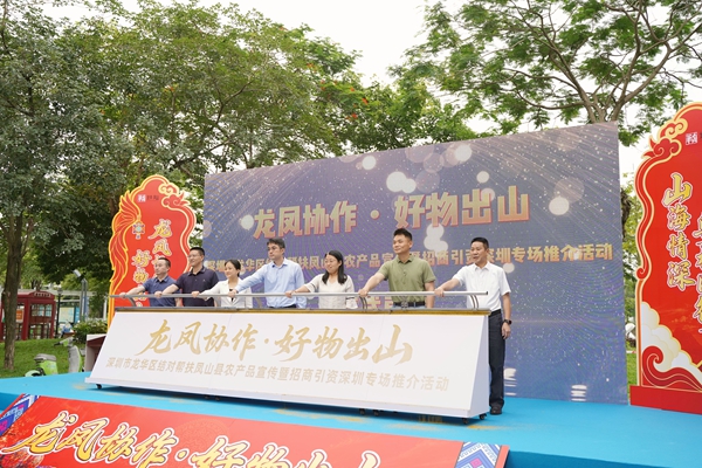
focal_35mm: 36
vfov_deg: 36.9
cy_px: 234
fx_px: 702
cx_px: 351
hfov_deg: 53.1
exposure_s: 1/200
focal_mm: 36
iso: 125
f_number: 4
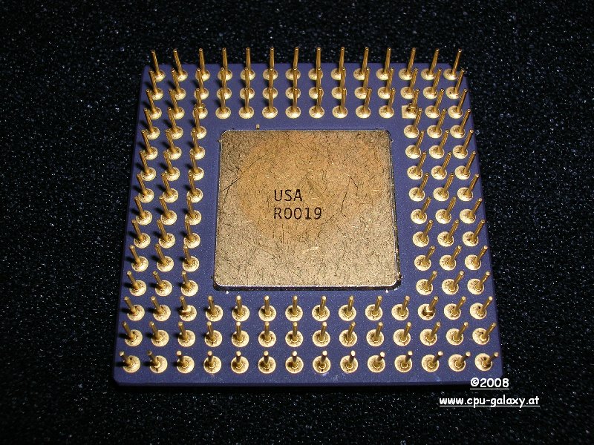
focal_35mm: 42
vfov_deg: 34.3
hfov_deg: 44.8
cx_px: 297
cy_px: 222
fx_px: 721
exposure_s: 1/60.1
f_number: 5.2
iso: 50
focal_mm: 7
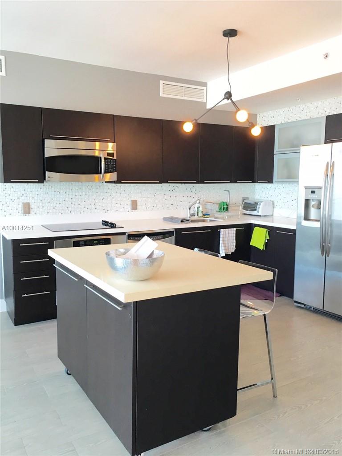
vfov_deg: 61.7
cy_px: 228
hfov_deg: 48.2
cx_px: 171
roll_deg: -1.4
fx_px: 382
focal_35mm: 29
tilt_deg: -7.2
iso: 50
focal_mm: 4.15
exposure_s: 1/30
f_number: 2.2
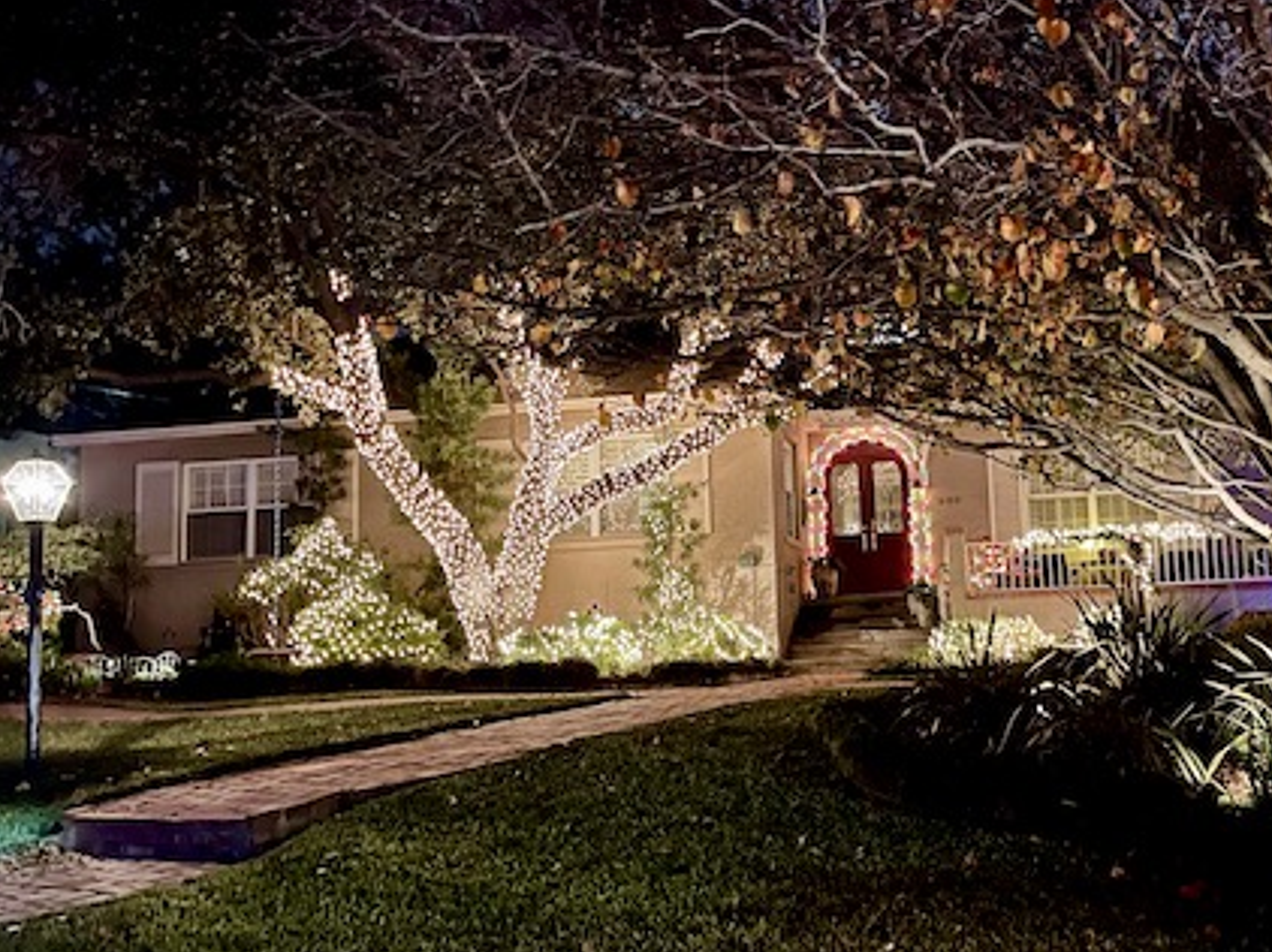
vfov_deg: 38.6
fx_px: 1359
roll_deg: +3.4
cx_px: 871
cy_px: 497
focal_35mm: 37
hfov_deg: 49.1
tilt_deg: +7.1
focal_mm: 5.1
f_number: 1.6
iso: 1000
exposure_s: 1/17
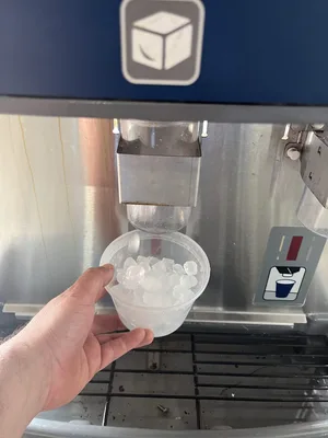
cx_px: 164
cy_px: 219
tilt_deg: -33.0
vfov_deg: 67.3
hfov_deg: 53.1
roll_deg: -2.0
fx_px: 328
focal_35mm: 26
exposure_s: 1/60
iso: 200
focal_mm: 5.1
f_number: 1.6
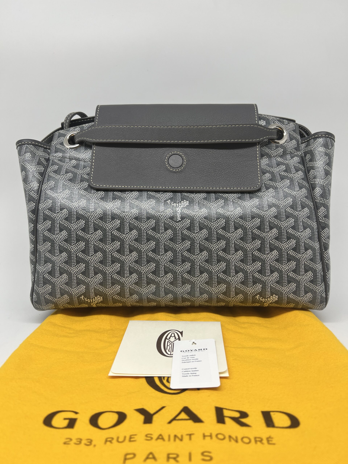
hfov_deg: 53.1
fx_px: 349
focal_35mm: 26
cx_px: 174
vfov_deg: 67.3
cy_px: 232
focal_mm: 5.7
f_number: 1.5
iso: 32
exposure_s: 1/110
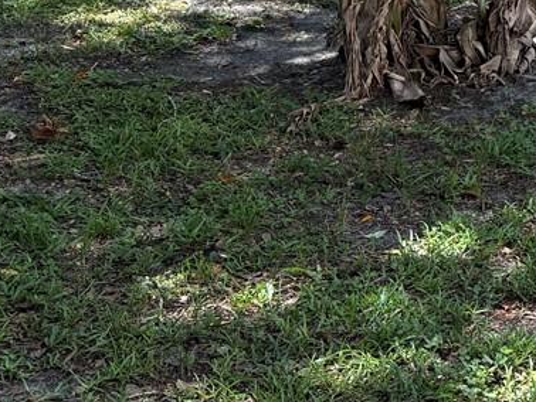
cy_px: -129
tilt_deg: -13.9
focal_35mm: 110
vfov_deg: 13.0
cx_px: 1071
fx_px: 1704
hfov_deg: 14.7
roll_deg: -0.6
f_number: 1.6
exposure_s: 1/1135
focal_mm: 5.96
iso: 64
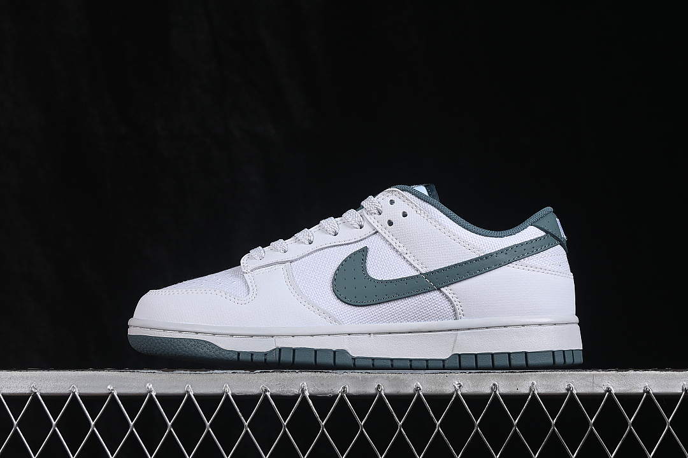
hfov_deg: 27.0
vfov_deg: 18.2
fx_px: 1433
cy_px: 229
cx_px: 344
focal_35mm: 75
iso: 160
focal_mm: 50
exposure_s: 1/80
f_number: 8
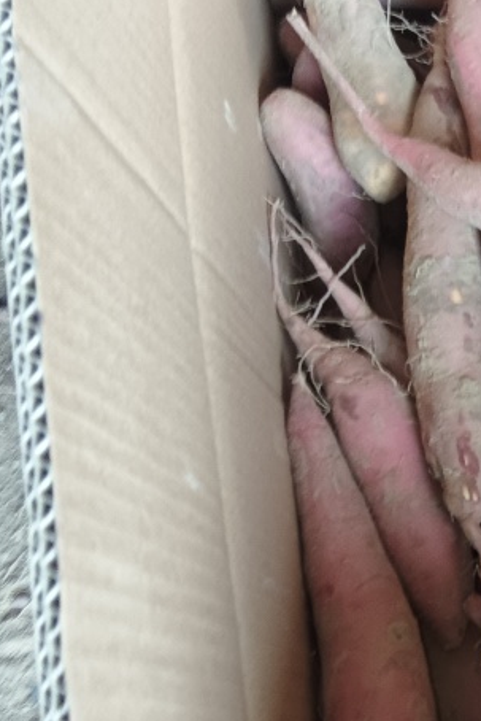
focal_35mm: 66
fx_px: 1322
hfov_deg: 19.1
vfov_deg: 30.5
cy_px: 380
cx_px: 618
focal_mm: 3.66
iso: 274
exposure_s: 1/33.3
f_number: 2.2
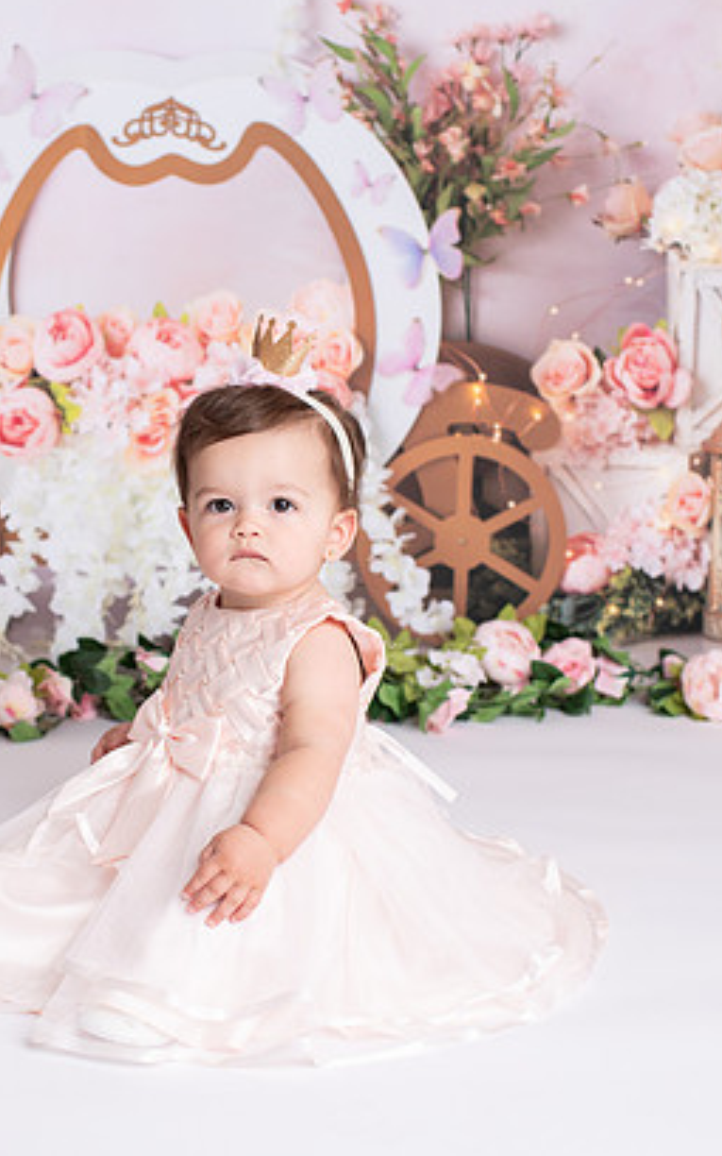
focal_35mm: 59
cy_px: 612
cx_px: 153
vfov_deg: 34.5
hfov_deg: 21.7
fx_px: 1857
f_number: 3.5
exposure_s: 1/200
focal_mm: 35
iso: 200
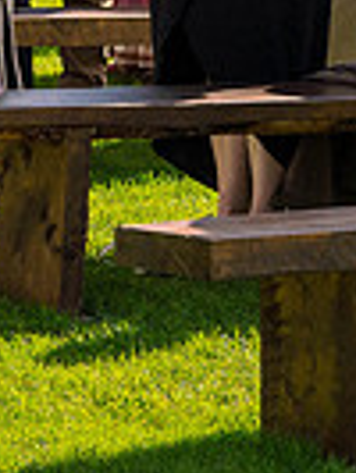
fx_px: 4627
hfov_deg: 4.3
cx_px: -363
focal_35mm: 338
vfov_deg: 5.8
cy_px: -165
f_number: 4.5
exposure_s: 1/2500
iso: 400
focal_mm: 59
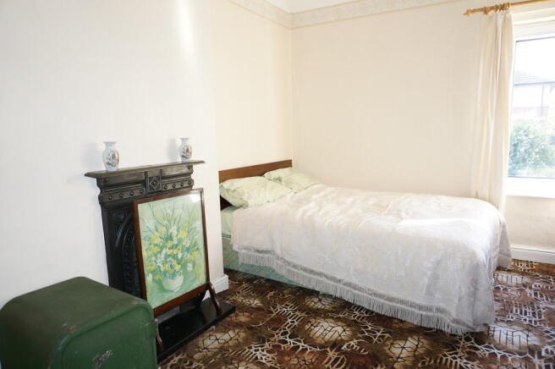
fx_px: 370
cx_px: 278
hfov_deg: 73.8
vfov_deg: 53.0
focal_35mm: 24
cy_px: 184
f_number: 4
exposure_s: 1/60
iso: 400
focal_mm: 16
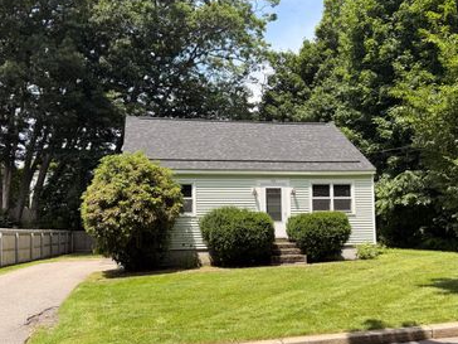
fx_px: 437
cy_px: 202
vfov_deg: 42.8
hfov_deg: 55.3
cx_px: 233
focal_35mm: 33
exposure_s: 1/2370
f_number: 1.78
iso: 80
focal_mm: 6.76
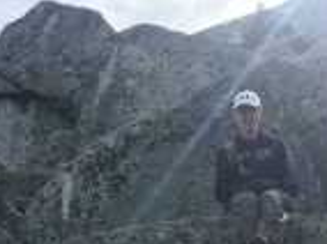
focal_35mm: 75
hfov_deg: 26.0
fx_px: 707
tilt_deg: +22.2
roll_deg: +1.9
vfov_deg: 19.1
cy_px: 239
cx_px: 189
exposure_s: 1/1374
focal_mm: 4.15
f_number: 2.2
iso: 25
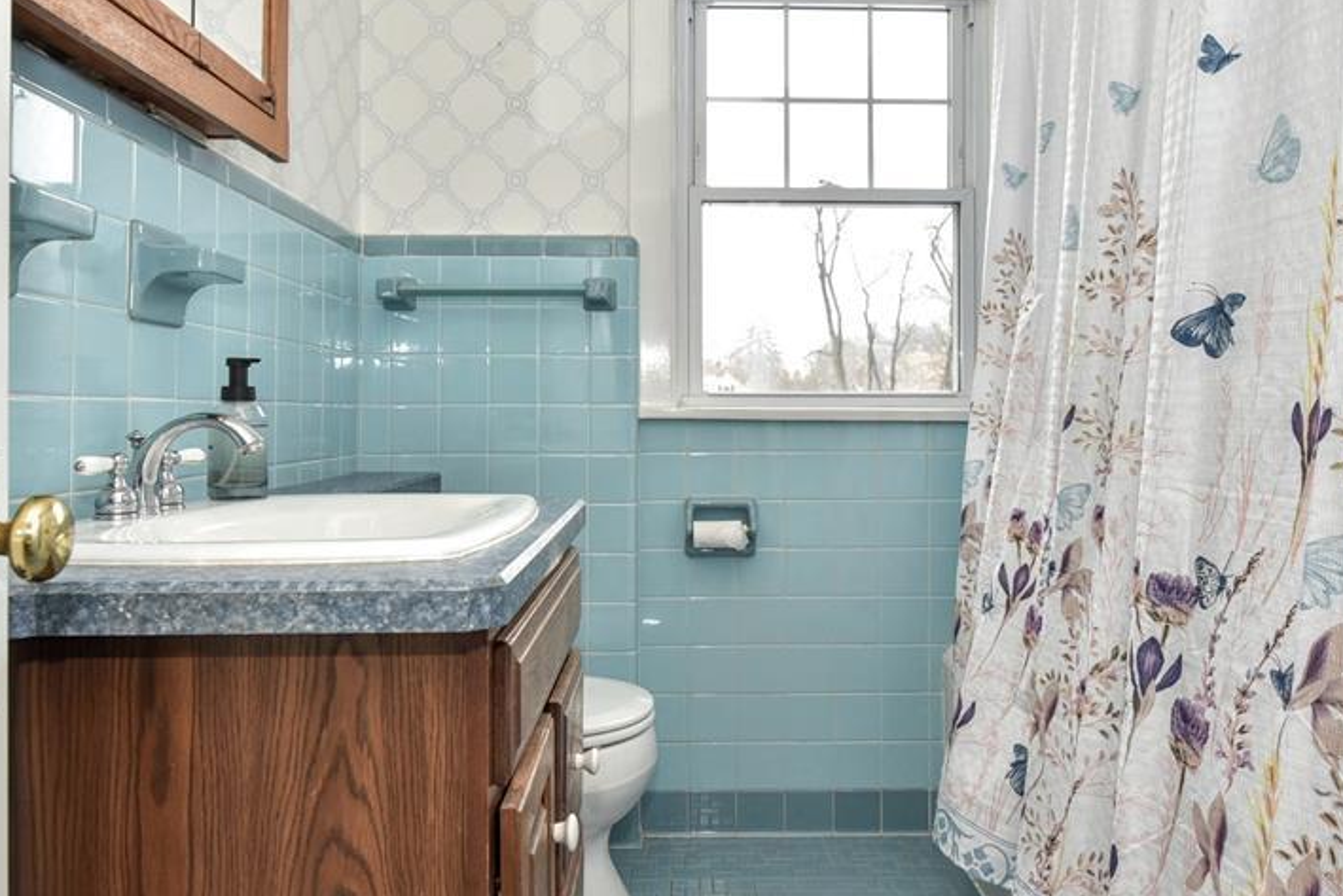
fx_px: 970
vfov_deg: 49.5
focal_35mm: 26
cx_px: 701
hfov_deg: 69.3
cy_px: 395
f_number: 5
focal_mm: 18
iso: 800
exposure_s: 1/100
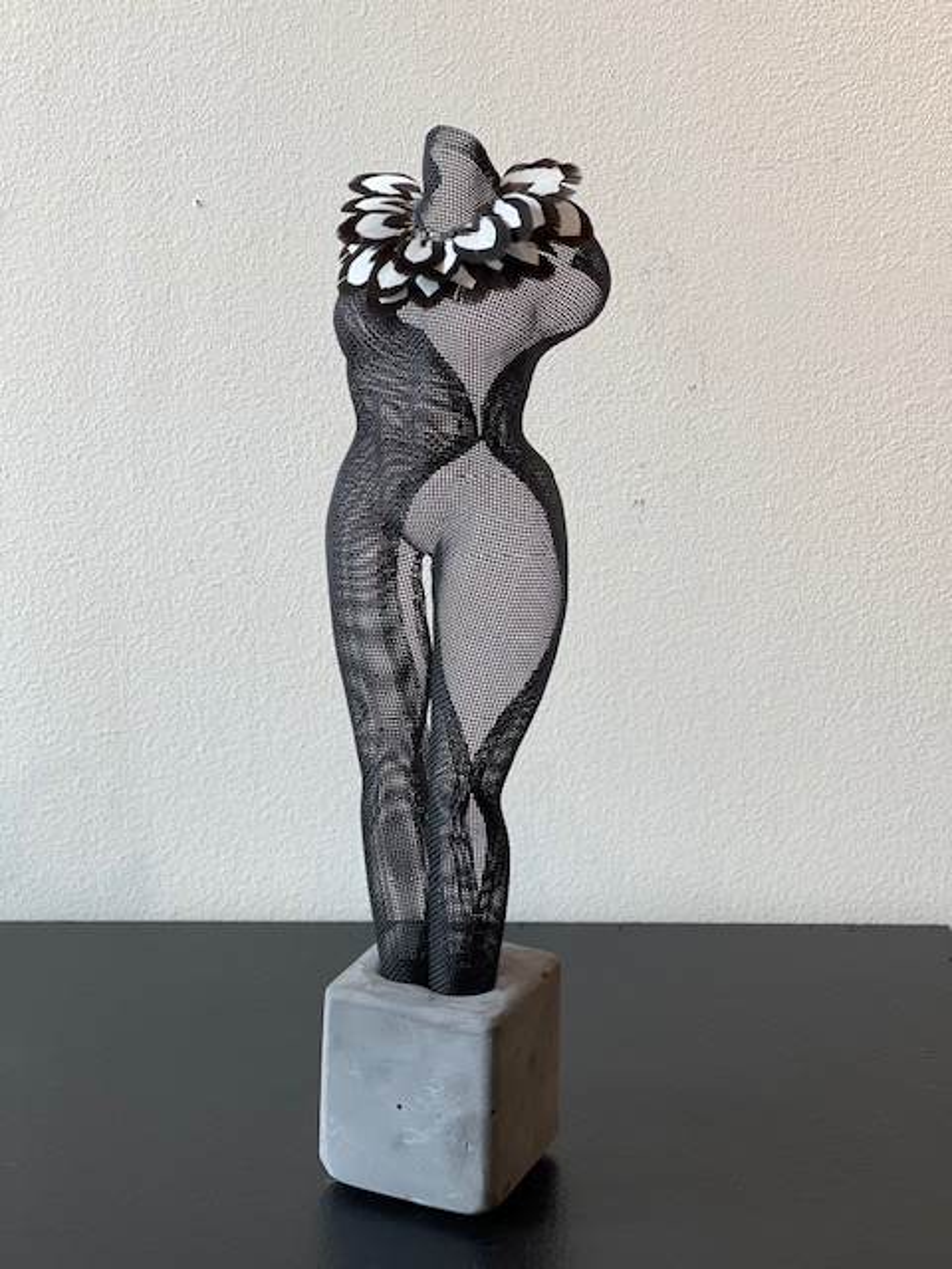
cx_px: 476
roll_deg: +0.2
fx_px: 2347
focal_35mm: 64
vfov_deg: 30.3
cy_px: 634
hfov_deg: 22.9
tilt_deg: -15.7
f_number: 2.2
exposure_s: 1/100
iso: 32
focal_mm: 7.5
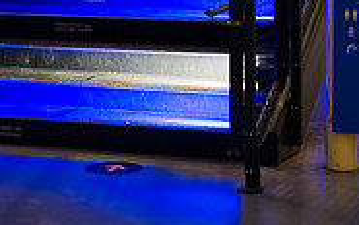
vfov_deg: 9.2
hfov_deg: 15.4
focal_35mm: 136
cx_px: 166
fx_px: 1332
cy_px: -175
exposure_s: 1/80
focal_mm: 55
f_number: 2.2
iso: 1250
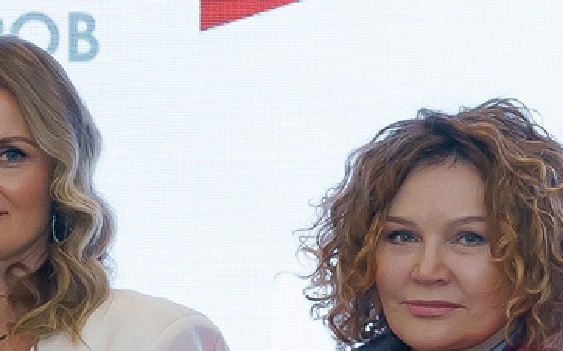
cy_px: 738
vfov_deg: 4.1
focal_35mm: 317
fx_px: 4862
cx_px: -157
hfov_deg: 6.6
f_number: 4
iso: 1000
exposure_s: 1/125
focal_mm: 44
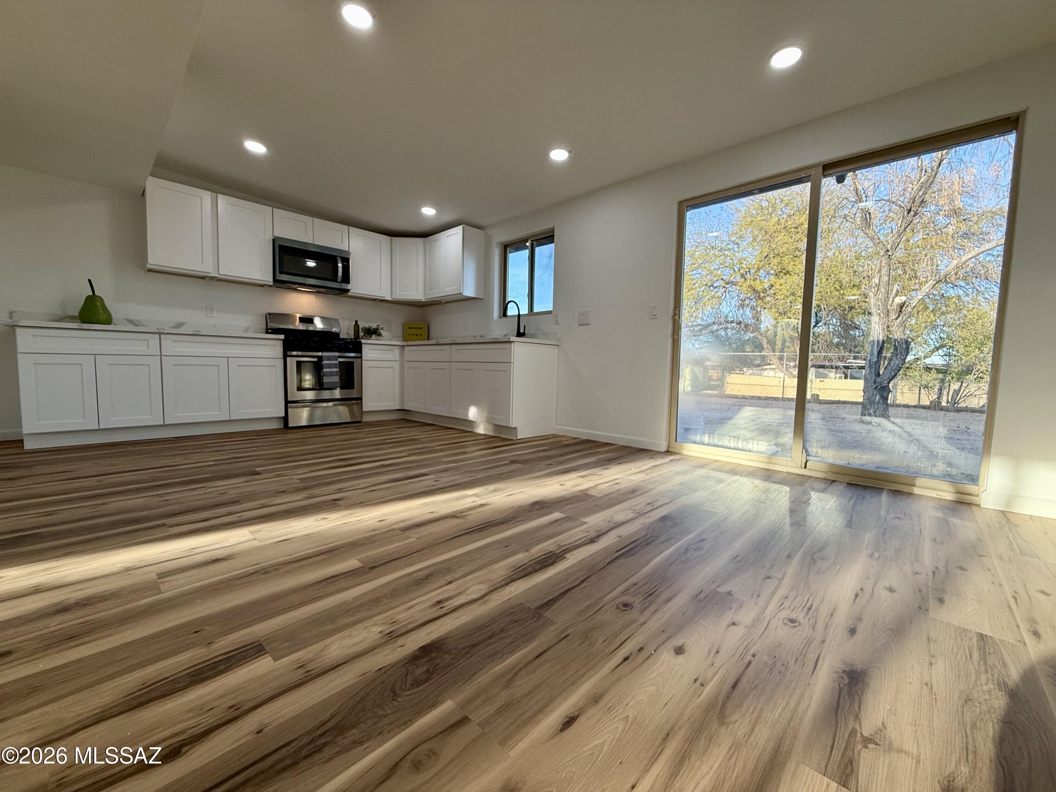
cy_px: 396
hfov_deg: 102.1
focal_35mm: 14
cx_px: 528
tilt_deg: -5.0
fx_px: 427
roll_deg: -1.3
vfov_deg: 85.7
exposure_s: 1/203
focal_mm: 2.22
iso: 50
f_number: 2.2
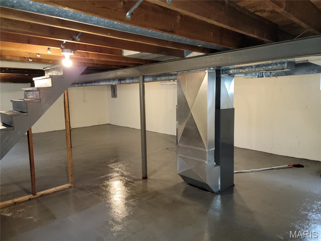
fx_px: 223
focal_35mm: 24
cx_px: 160
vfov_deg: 56.8
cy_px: 120
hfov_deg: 71.6
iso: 200
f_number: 1.8
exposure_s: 1/9.99
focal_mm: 6.7
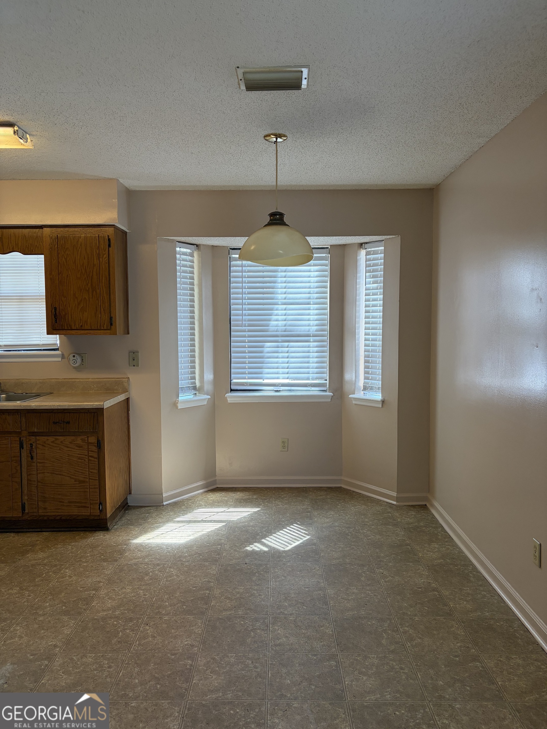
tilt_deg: -4.3
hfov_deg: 53.1
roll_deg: +0.0
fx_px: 548
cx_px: 274
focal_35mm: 26
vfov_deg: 67.3
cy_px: 364
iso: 125
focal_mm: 5.96
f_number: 1.6
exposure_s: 1/148
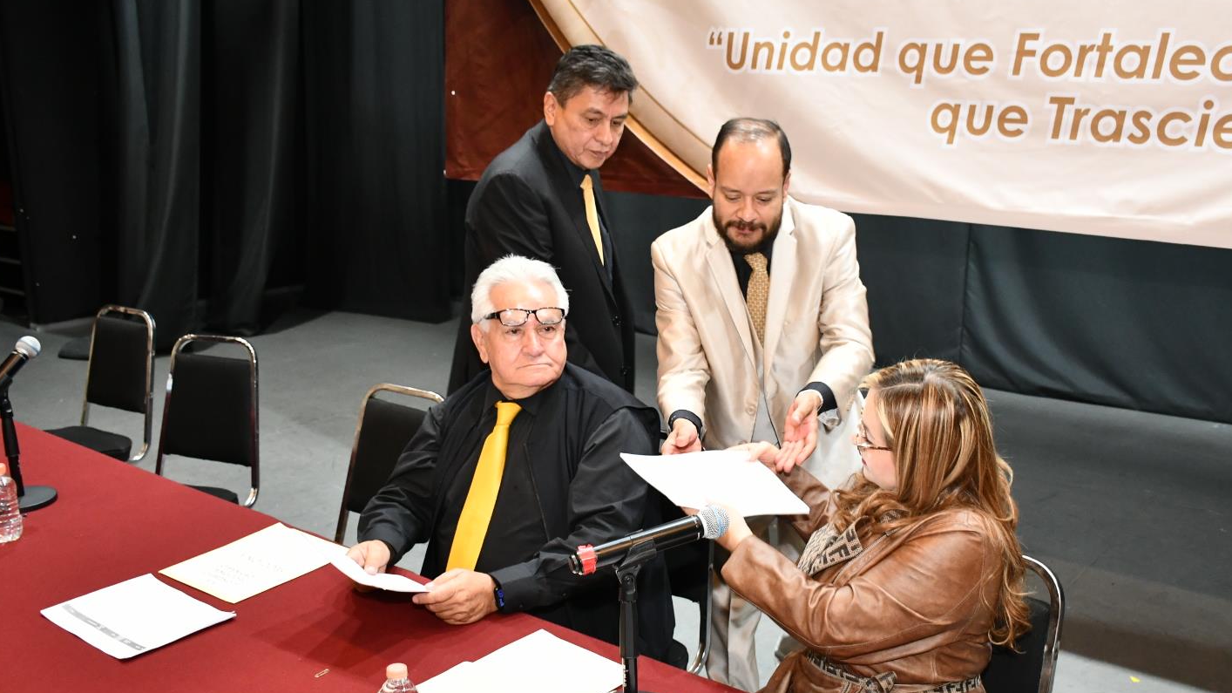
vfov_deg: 32.8
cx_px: 695
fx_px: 1176
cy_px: 380
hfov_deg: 55.1
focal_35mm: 36
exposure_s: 1/60
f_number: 4
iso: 2000
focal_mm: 20
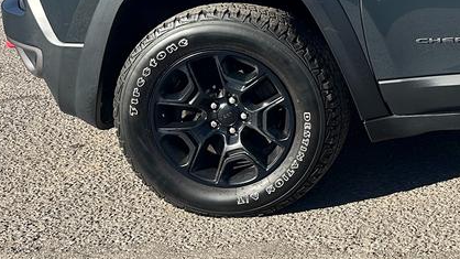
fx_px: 976
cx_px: 623
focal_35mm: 80
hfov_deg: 23.1
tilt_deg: -9.8
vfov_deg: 14.7
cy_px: -30
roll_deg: -0.3
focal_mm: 6.86
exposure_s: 1/2299
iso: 80
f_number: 1.78
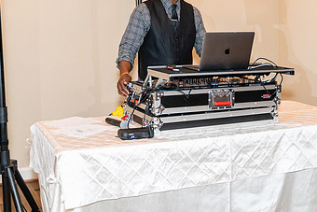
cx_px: 161
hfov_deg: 34.5
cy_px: 50
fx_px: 511
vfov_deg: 23.1
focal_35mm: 58
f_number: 2.8
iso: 1250
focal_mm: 34
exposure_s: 1/160
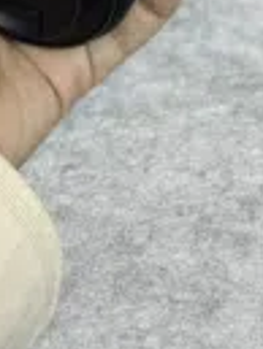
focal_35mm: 161
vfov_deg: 11.8
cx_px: 54
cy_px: -152
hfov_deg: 9.2
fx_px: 1628
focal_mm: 5.96
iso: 250
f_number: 1.6
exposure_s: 1/25
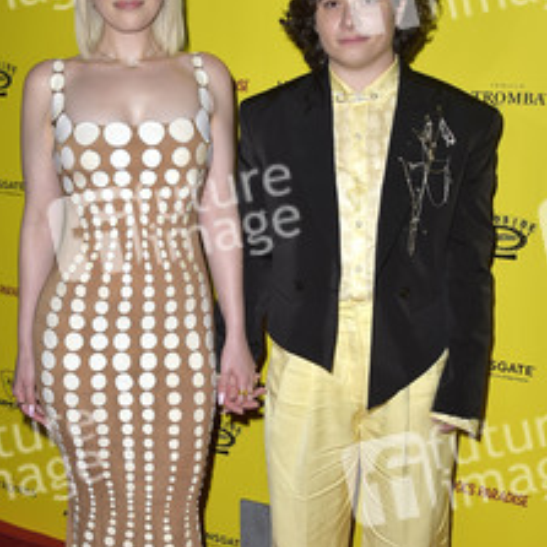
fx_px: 983
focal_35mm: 55
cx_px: 247
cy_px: 346
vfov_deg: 30.9
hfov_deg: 31.1
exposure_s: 1/250
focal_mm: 36
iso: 250
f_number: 6.3
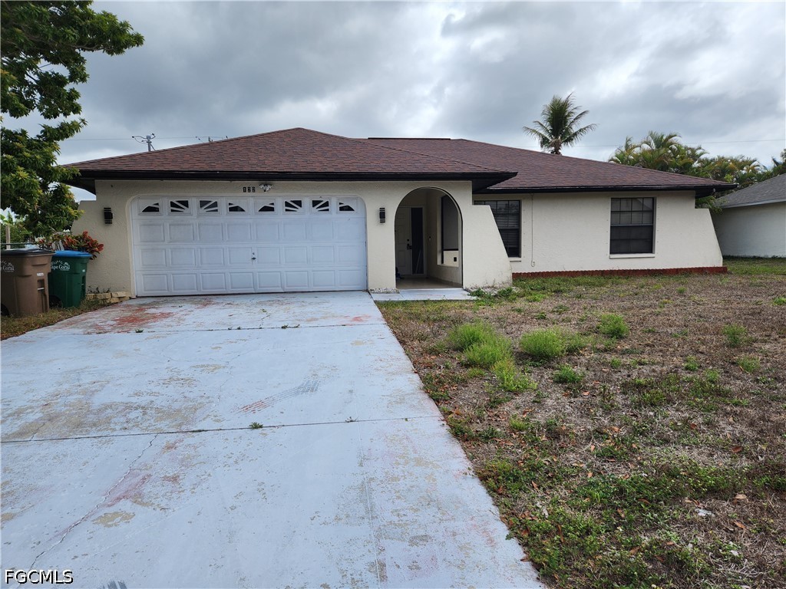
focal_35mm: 23
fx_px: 522
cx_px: 393
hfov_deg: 73.9
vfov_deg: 58.9
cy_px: 294
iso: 20
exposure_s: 1/2490
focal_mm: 5.4
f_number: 1.8
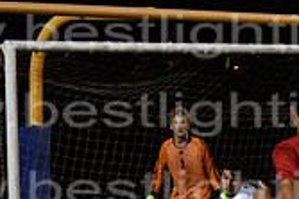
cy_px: 232
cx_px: 265
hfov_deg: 3.9
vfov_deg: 2.6
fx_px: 4414
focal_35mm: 532
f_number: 4
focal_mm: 102
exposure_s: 1/1250
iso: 6400
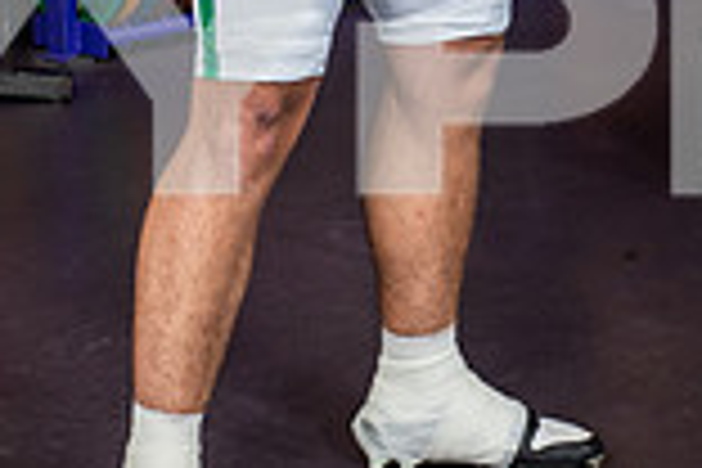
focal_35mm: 121
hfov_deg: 16.9
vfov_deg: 10.9
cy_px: -256
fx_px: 2359
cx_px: 315
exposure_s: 1/250
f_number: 7.1
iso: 800
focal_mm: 42
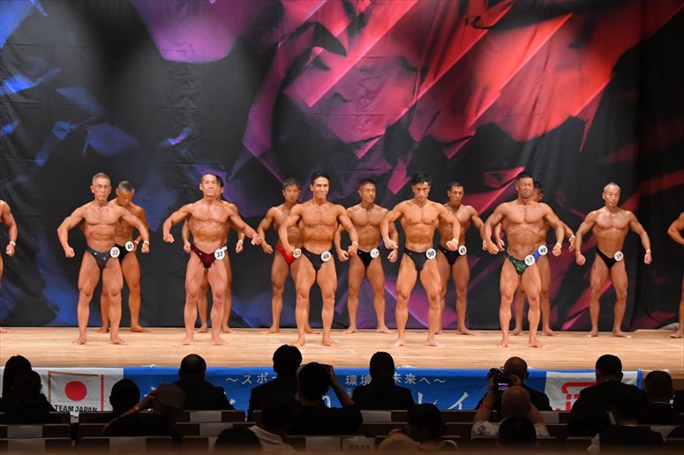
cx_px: 342
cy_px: 228
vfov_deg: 10.8
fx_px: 2412
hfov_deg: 16.1
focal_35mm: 127
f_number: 5.6
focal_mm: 85
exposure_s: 1/400
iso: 6400
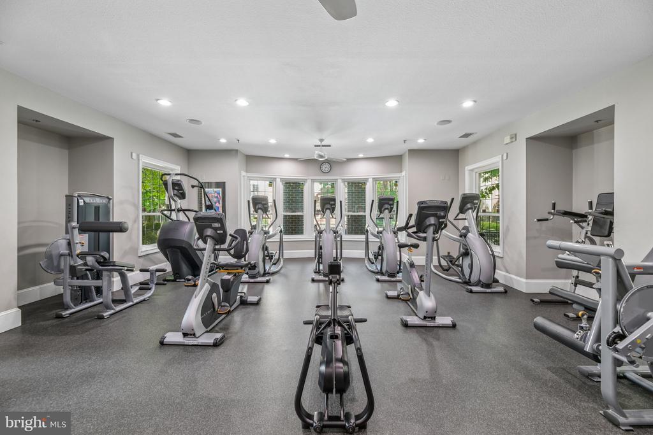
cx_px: 326
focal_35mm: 14
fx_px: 254
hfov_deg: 104.2
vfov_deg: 81.2
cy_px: 218
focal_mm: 14
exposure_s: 1/6
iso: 400
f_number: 8
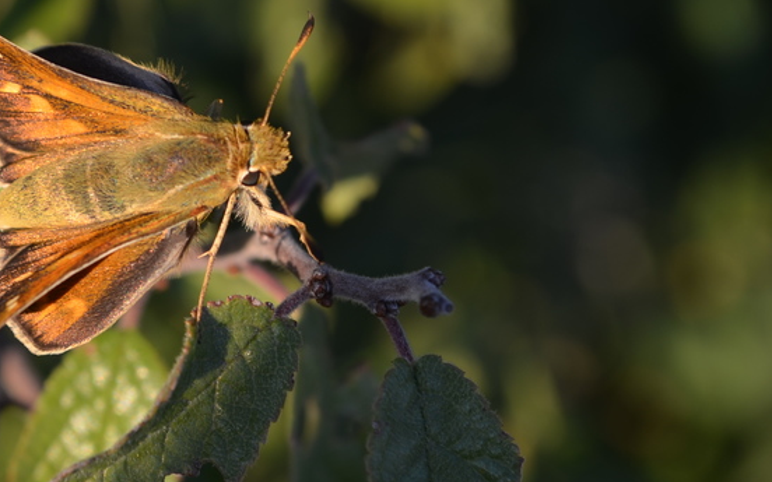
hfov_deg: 14.2
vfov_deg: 8.9
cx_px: 152
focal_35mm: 147
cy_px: 176
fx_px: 3090
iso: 100
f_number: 8
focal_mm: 55
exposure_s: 1/80
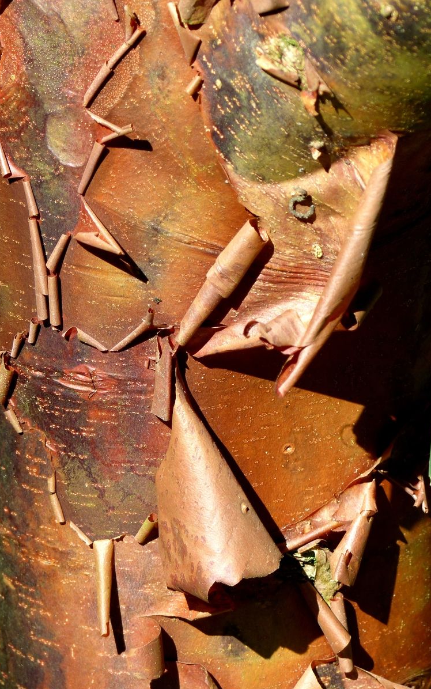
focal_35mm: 638
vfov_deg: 3.3
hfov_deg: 2.1
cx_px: 214
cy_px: 345
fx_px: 11985
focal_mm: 108
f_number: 4
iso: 100
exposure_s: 1/400
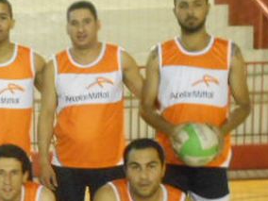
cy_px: 203
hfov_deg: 20.4
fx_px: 697
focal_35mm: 90
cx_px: -53
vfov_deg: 16.1
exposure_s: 1/40
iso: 800
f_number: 3.6
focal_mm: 6
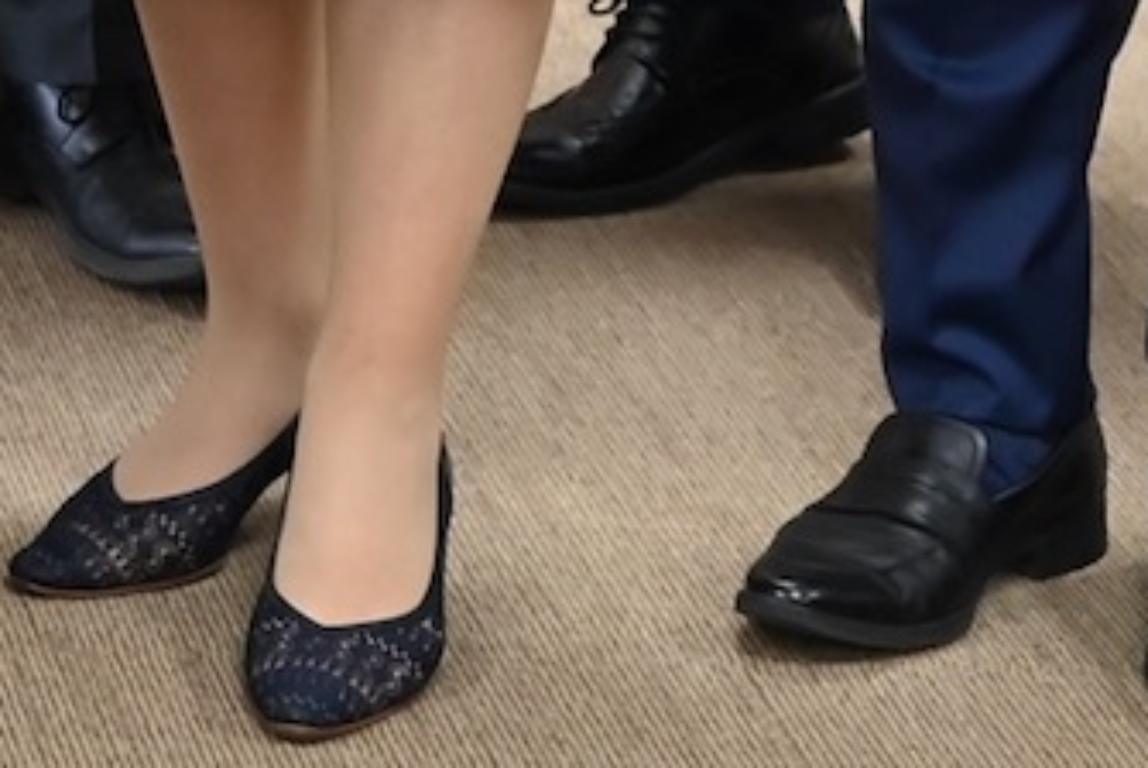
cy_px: -1490
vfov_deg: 5.5
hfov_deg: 8.3
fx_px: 7564
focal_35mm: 237
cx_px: -1103
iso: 1400
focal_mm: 31
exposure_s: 1/125
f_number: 4.5
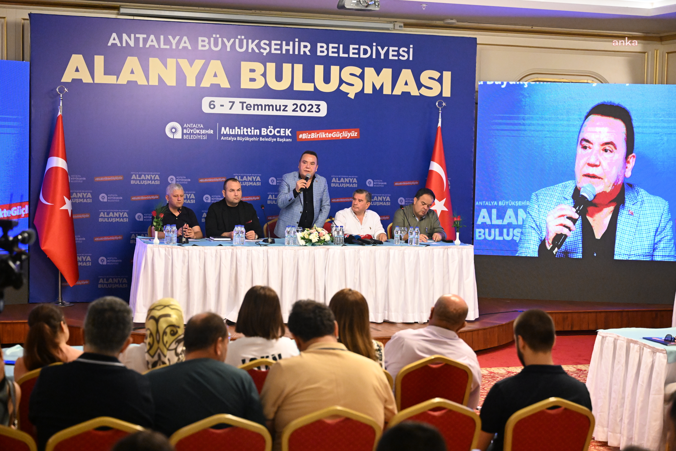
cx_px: 338
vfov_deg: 20.9
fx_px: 1220
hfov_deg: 31.0
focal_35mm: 65
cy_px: 226
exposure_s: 1/320
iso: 6400
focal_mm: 65
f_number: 3.5
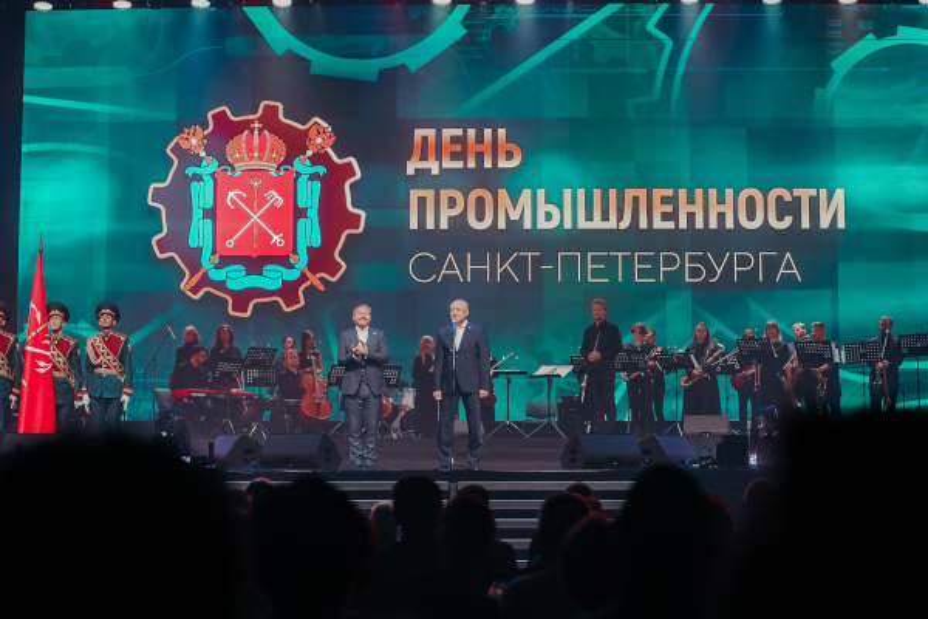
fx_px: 1804
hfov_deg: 28.8
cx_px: 464
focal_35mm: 70
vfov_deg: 19.5
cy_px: 310
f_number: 3.5
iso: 500
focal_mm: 70
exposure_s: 1/160
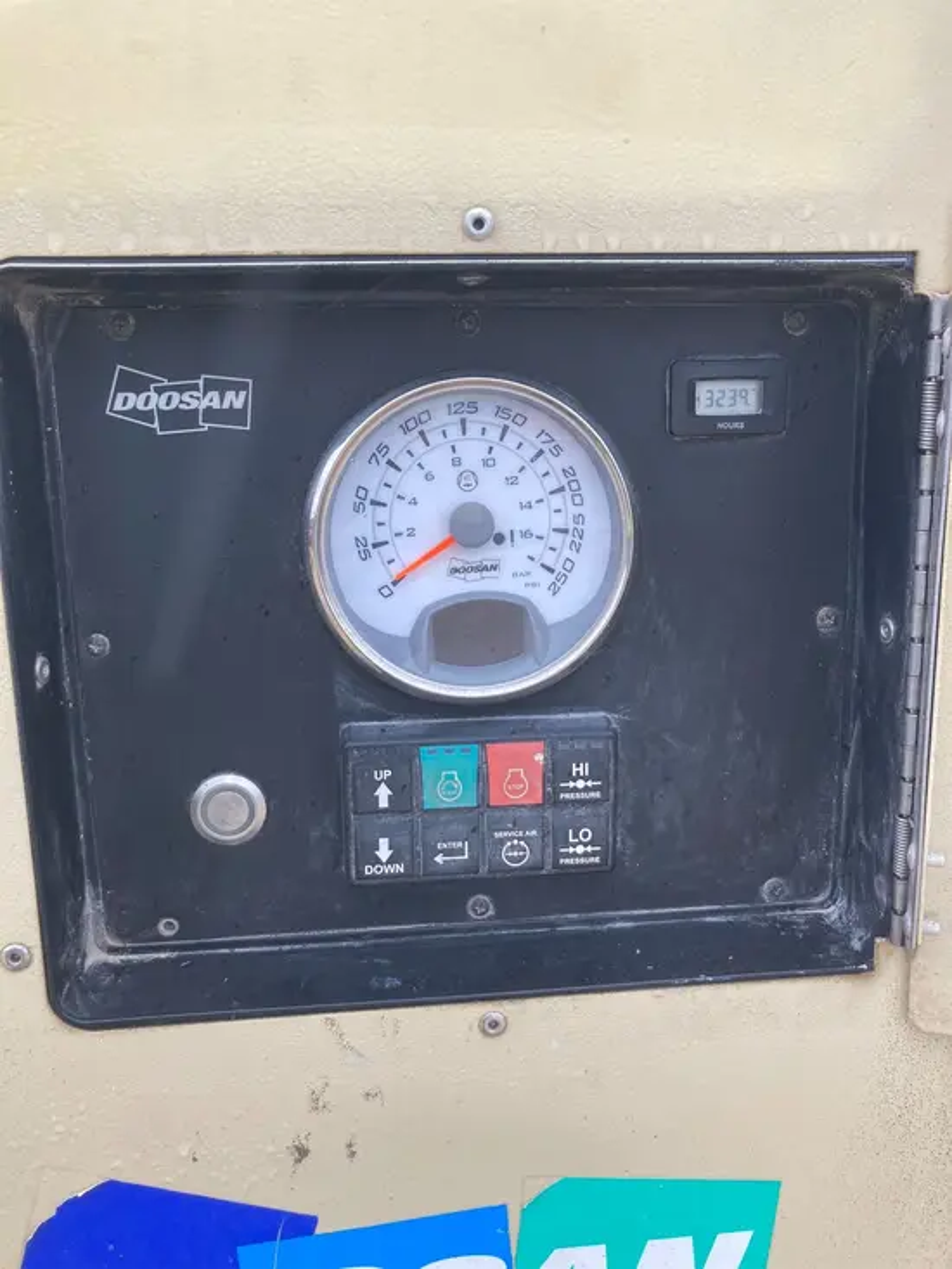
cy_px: 634
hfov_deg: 49.8
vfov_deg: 63.4
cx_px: 476
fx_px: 1026
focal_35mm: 28
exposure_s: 1/120
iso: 32
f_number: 1.8
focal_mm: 3.99
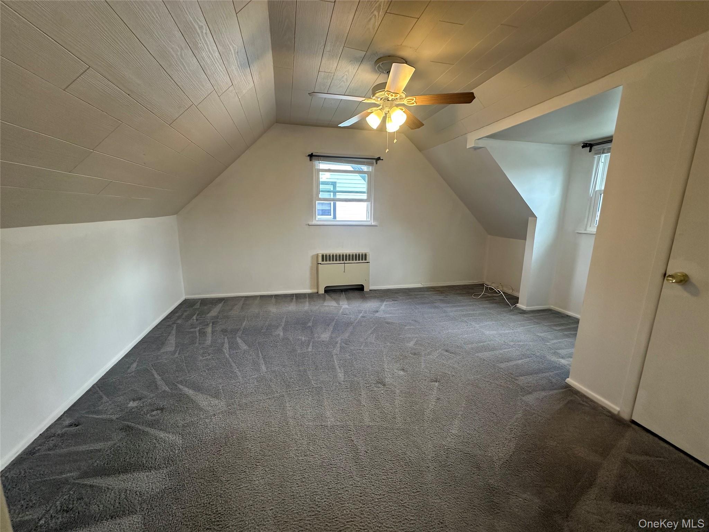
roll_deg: -0.8
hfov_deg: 102.1
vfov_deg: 85.7
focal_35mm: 14
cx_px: 354
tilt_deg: -9.2
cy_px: 266
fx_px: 287
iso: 160
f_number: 2.2
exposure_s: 1/120
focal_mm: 2.22
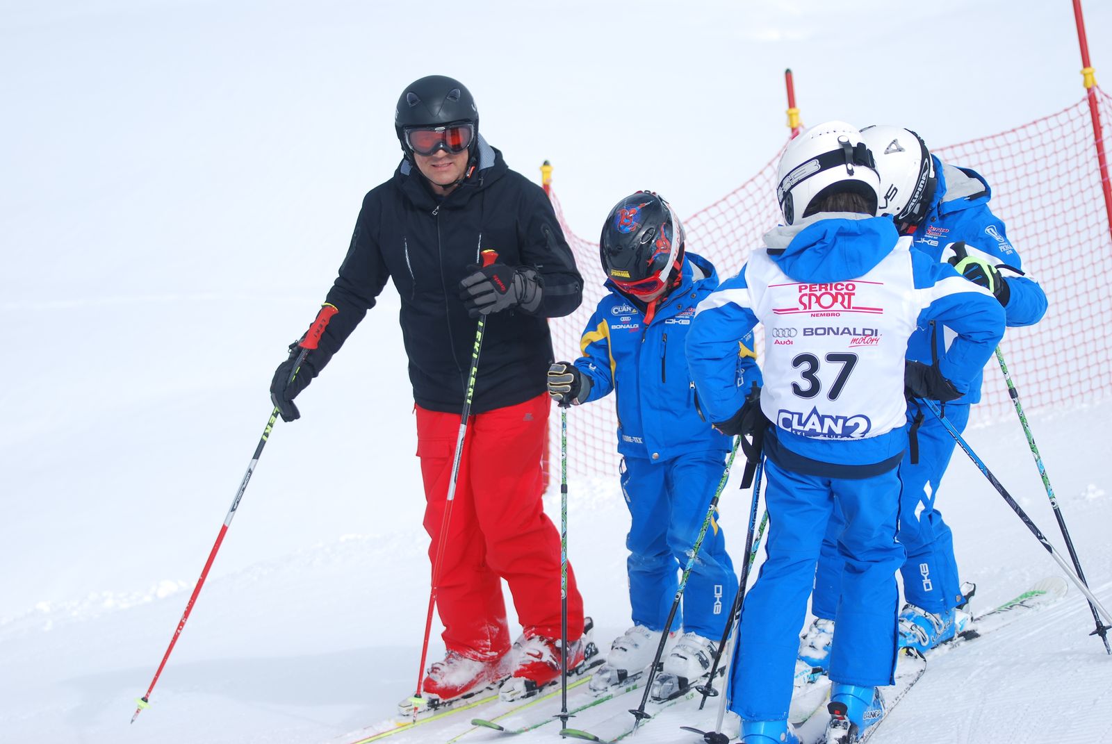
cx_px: 556
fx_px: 3247
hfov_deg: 19.4
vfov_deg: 13.1
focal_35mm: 105
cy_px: 372
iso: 110
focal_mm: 70
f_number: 4
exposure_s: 1/1000
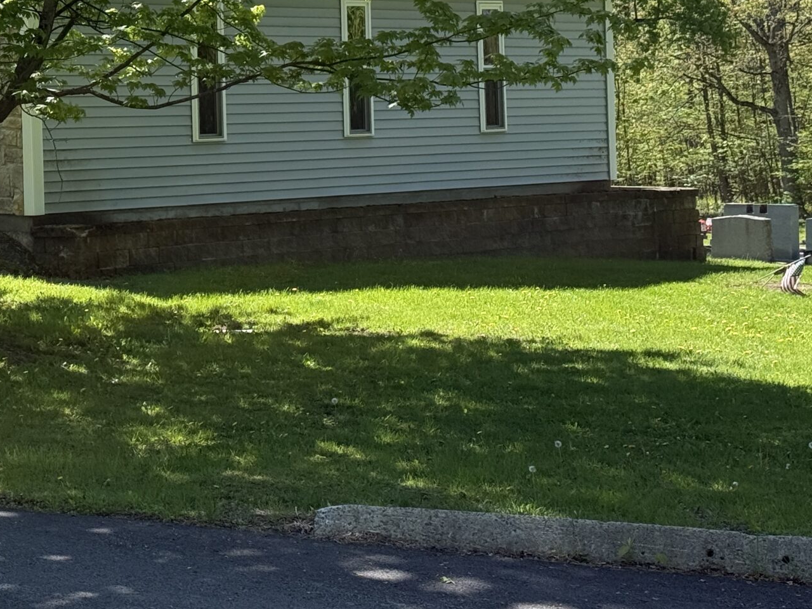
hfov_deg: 19.8
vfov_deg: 15.2
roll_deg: +2.1
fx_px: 2252
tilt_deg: +1.6
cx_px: 3
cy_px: 53
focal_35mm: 96
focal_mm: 6.76
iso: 80
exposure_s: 1/2494
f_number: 1.78
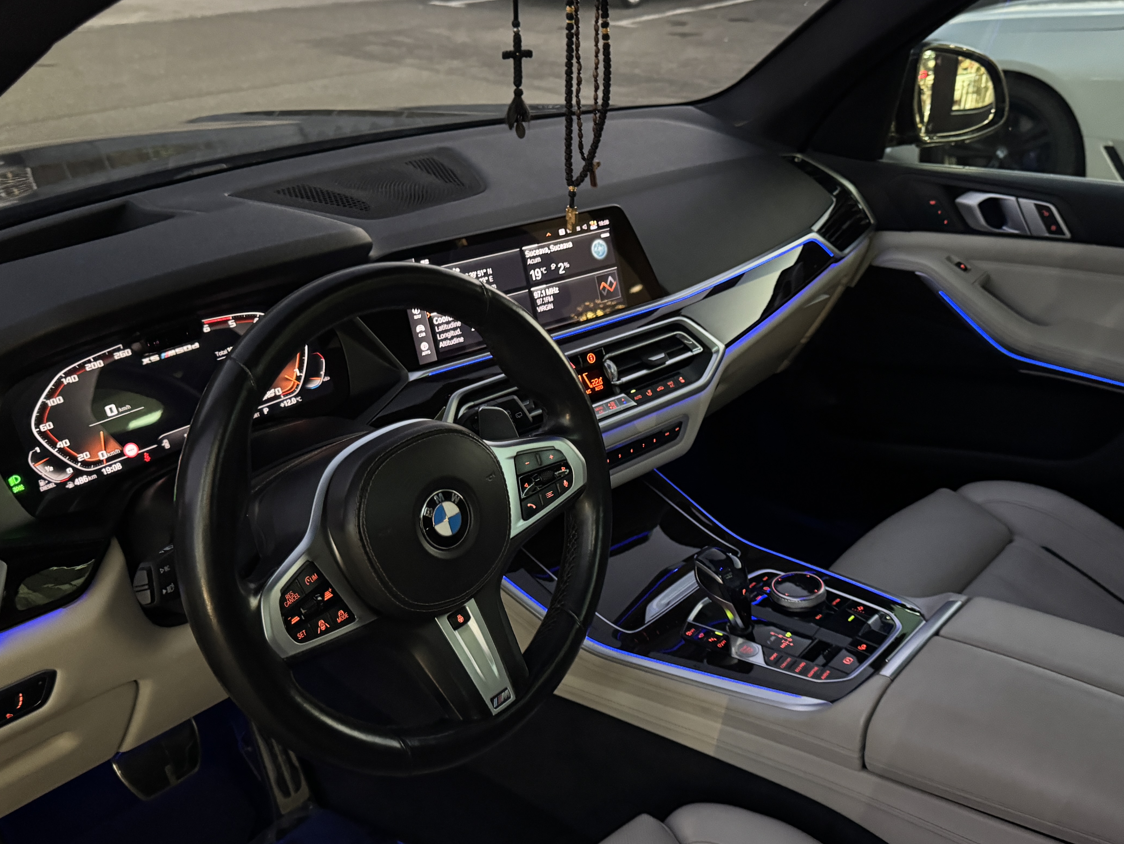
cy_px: 417
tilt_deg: -26.5
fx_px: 1072
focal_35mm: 33
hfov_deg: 55.3
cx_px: 597
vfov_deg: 42.9
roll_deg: -0.5
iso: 800
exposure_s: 1/25
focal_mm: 6.76
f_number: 1.78
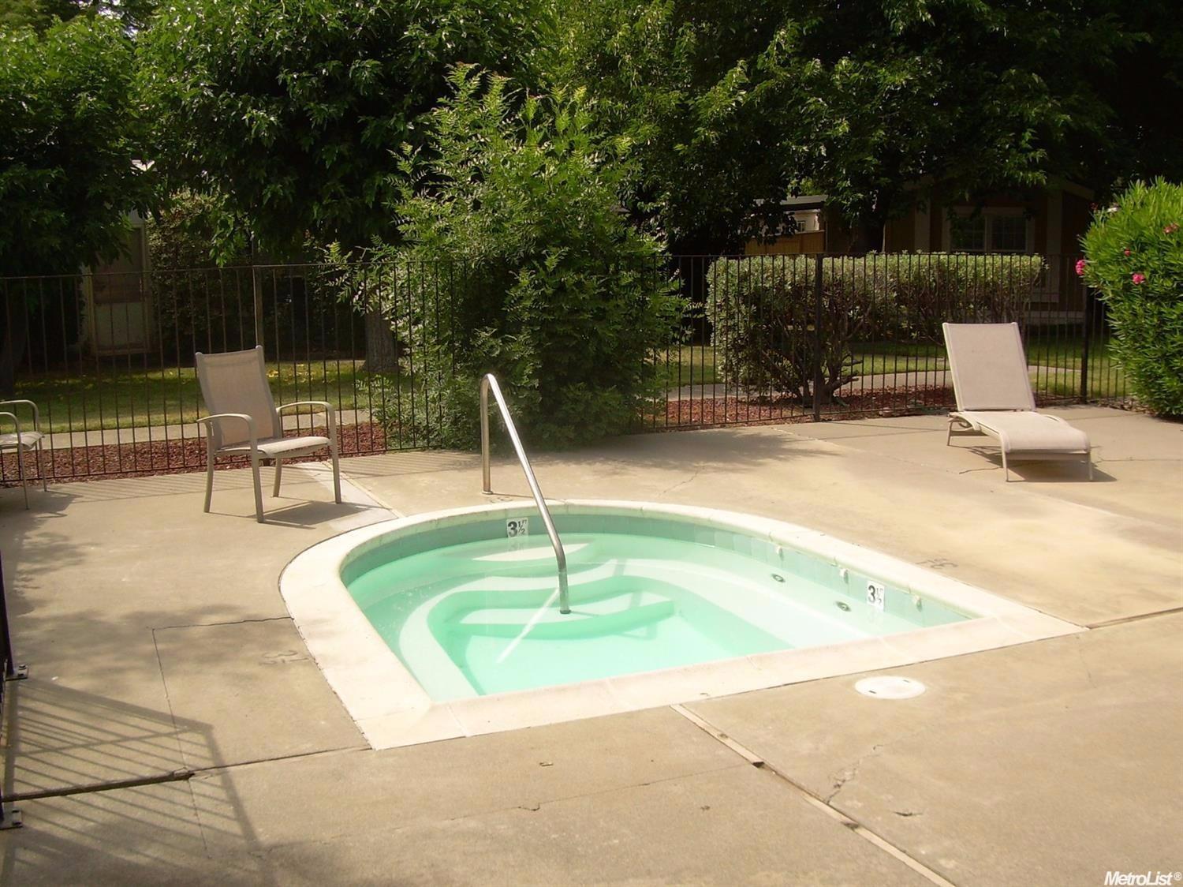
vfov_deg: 37.7
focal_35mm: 38
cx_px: 592
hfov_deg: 49.0
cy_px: 444
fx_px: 1298
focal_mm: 6.3
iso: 50
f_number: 4.6
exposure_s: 1/324
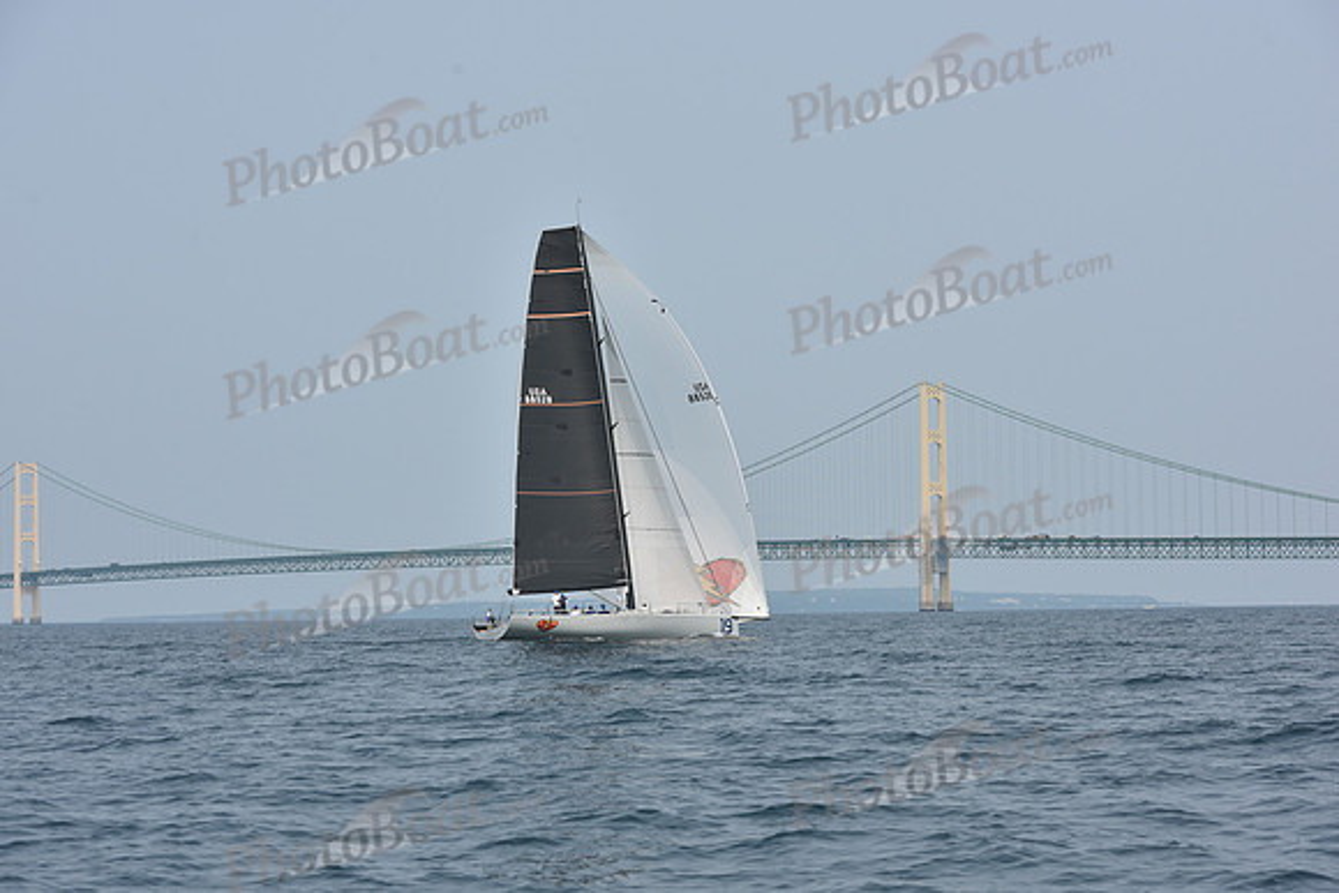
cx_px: 670
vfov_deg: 19.5
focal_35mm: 70
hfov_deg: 28.8
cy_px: 446
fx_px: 2604
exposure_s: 1/1250
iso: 250
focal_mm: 70
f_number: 8
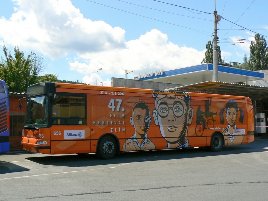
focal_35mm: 42
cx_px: 134
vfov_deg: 34.3
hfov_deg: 44.8
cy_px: 100
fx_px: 325
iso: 100
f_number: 4.5
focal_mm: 7
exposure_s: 1/1000
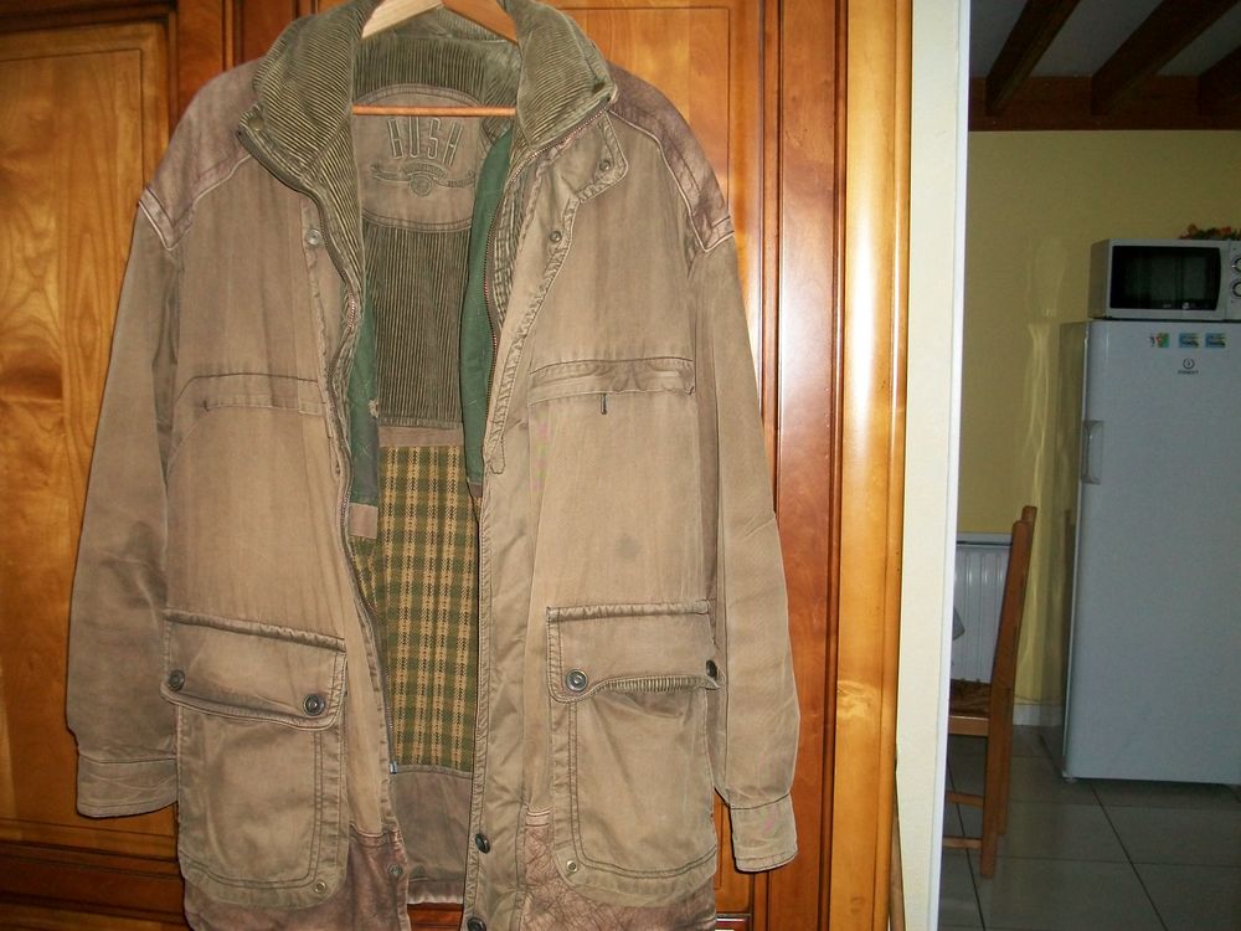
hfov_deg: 54.0
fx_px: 1219
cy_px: 466
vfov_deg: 41.8
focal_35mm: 34
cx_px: 620
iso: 120
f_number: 2.8
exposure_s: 1/60
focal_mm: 5.7
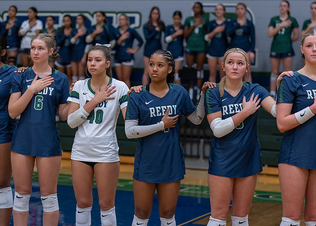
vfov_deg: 15.4
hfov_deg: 21.4
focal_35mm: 93
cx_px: 158
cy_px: 113
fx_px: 837
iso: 1600
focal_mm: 89
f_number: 2.8
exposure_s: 1/320
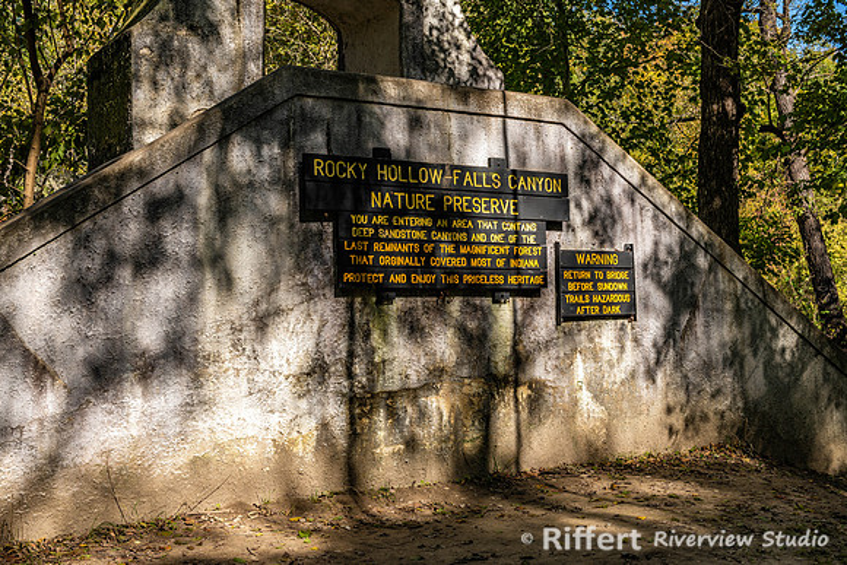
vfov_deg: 29.9
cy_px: 282
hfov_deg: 43.6
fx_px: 1059
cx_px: 424
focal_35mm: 45
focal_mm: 45
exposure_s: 1/200
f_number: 8
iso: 160
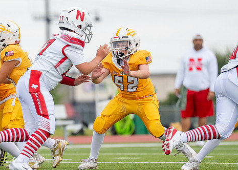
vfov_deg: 2.8
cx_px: 4
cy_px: 80
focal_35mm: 516
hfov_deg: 3.9
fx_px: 3487
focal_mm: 200
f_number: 2.8
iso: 500
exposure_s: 1/2000
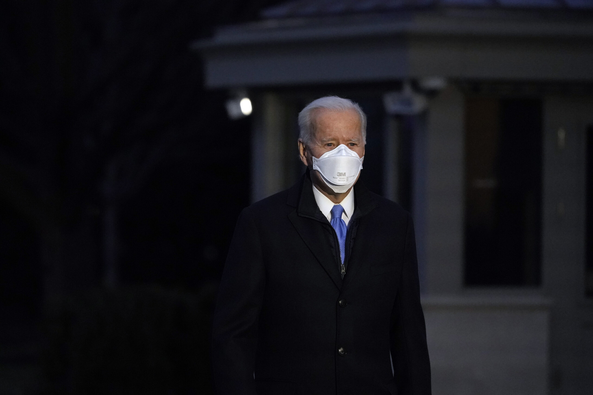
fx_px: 4694
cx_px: 296
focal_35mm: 285
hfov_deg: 7.2
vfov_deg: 4.8
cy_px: 198
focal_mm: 285
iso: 12800
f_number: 5.6
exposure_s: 1/250
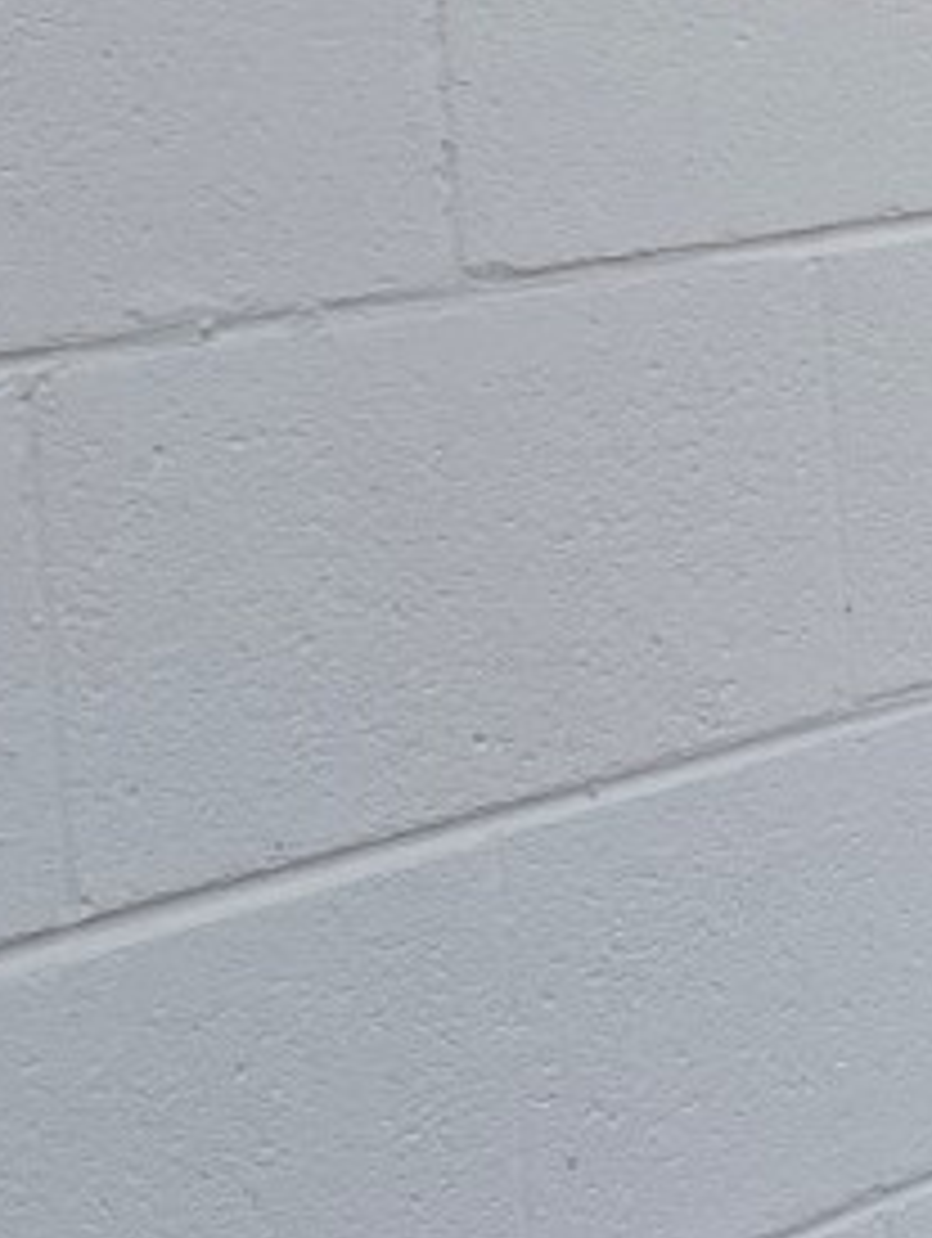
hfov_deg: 9.0
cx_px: 2386
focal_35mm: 145
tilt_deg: -0.7
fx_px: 5193
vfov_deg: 13.3
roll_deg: +3.7
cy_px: -108
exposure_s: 1/1795
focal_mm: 4.2
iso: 32
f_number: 1.6
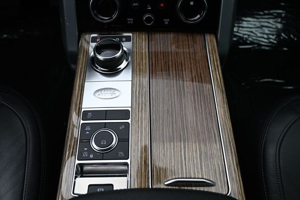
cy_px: 101
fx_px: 321
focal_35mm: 39
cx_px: 148
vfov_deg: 34.6
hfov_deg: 50.1
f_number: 4.2
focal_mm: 25
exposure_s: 1/250
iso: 250
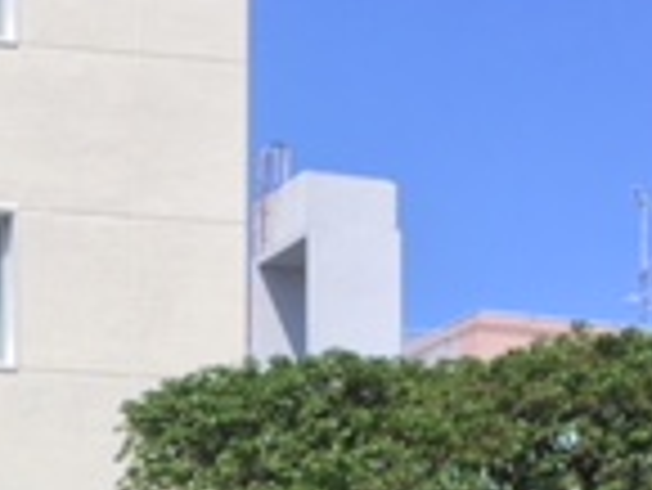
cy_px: 1002
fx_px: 2413
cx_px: -126
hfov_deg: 14.9
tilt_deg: +0.8
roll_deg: -0.8
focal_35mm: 128
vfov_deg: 10.6
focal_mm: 4.15
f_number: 2.2
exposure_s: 1/1054
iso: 25
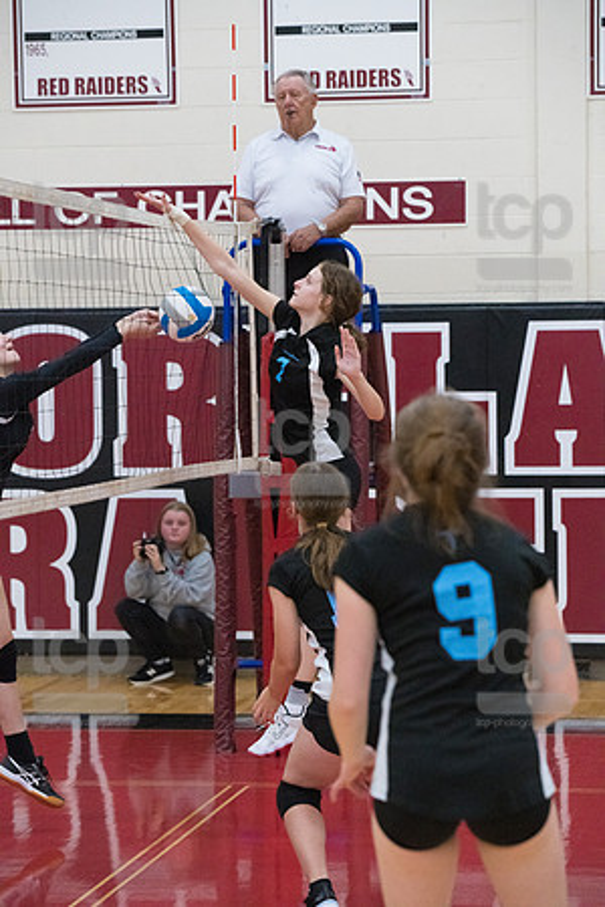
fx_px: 3075
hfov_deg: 11.2
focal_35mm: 122
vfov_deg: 16.8
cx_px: 302
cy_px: 454
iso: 6400
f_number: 4.5
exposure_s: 1/1000
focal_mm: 122
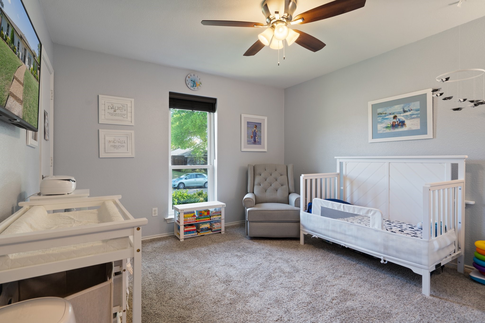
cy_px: 162
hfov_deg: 93.3
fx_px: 229
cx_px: 242
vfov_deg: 70.4
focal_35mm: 17
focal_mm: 17
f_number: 8
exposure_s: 1/1.67
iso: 400
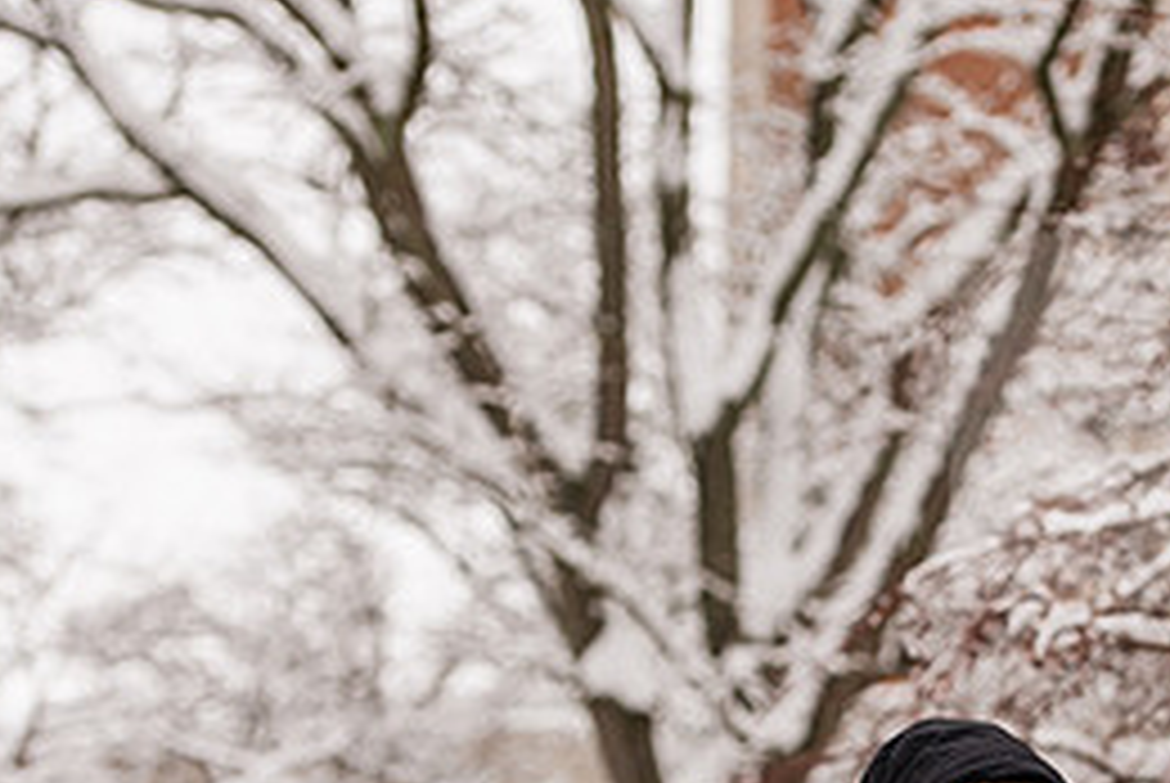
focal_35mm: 205
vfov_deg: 6.7
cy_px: 776
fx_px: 6670
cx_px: 814
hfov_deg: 10.0
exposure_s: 1/500
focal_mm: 92
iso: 160
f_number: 3.5
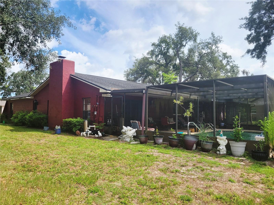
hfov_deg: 67.3
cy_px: 102
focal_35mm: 26
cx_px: 137
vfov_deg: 53.1
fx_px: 206
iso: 40
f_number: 1.8
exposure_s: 1/2000
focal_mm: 5.4
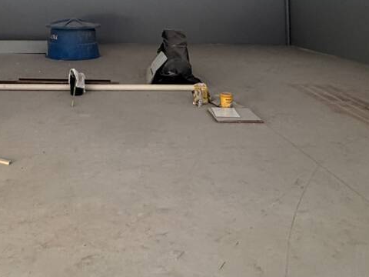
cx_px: 107
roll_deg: +0.2
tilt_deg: +3.8
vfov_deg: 29.9
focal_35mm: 42
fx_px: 448
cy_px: -46
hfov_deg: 43.8
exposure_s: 1/60
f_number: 2.2
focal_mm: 2.22
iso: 400
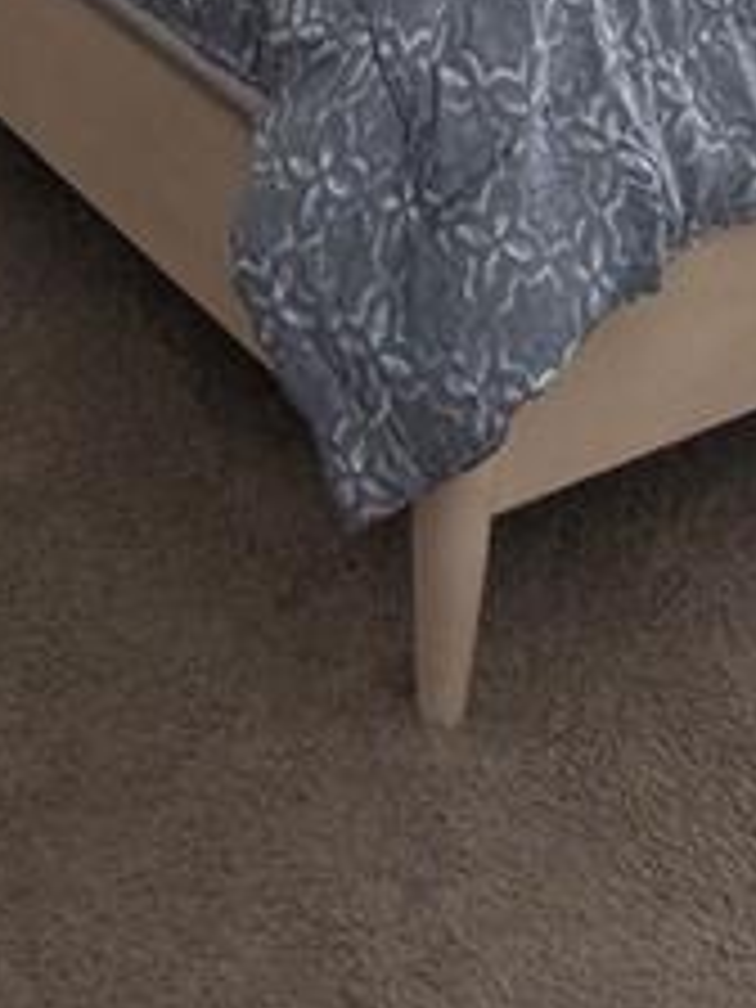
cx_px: 153
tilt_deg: -6.0
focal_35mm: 65
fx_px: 1893
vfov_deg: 22.7
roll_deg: -2.8
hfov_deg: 22.3
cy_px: -603
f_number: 2.2
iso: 125
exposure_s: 1/30
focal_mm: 2.22
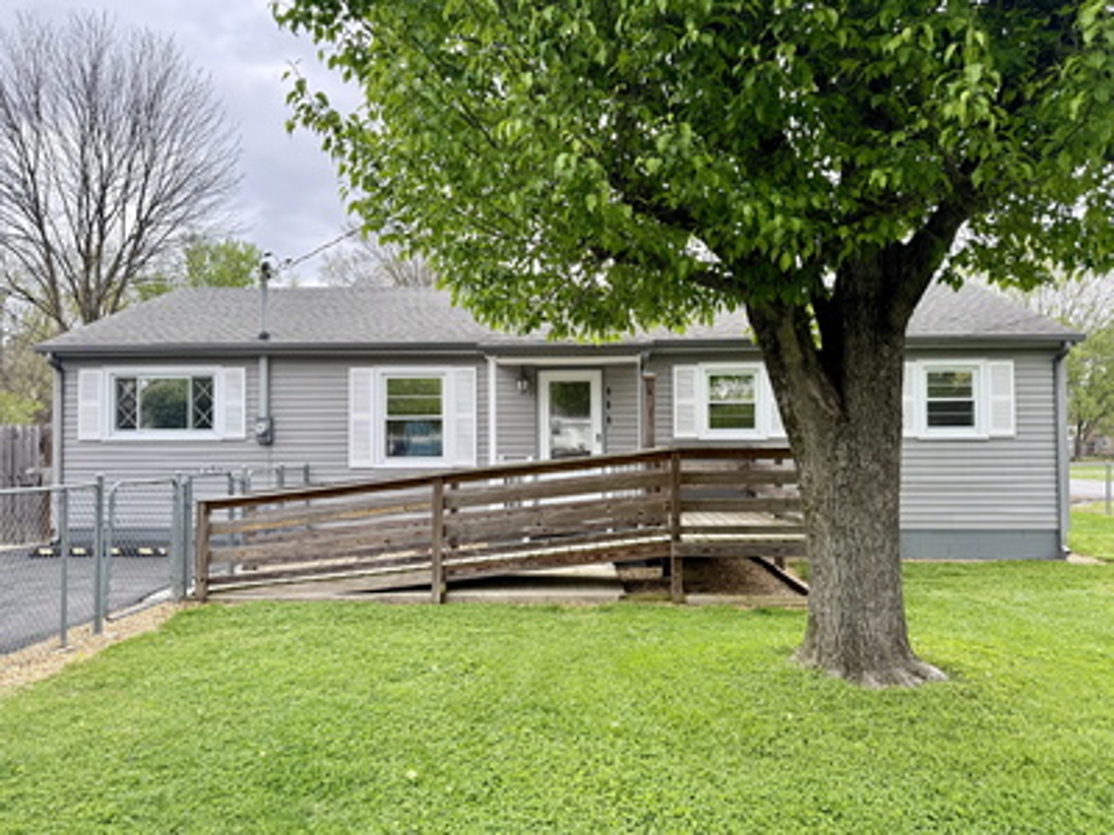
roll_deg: +0.3
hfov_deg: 71.6
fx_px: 772
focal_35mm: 24
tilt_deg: +2.3
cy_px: 418
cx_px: 557
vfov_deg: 56.8
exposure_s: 1/627
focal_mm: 6.76
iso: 100
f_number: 1.78
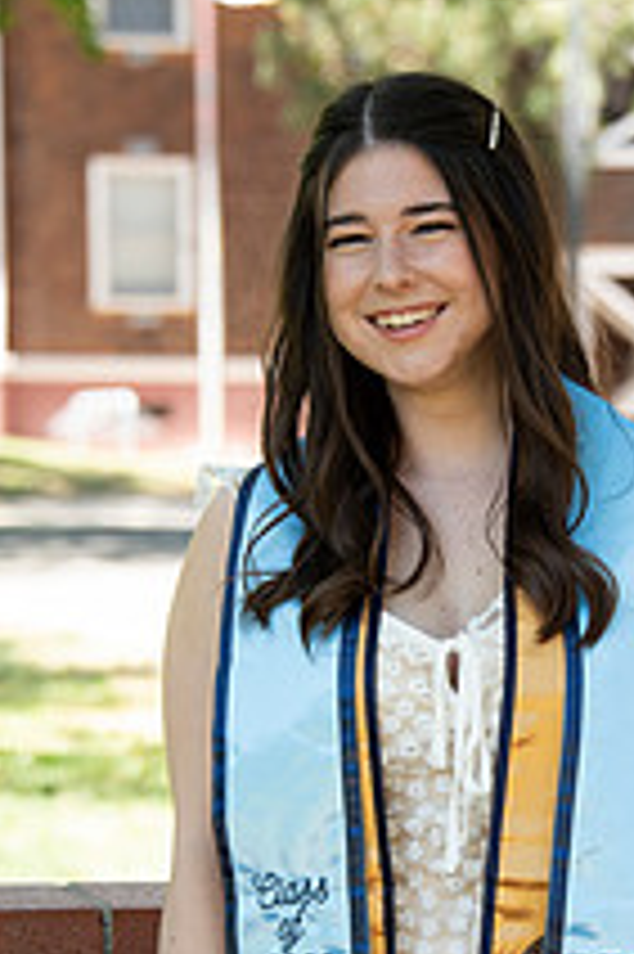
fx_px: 5900
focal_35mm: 223
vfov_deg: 9.2
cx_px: 490
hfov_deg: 6.1
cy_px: 652
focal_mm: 105
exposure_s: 1/320
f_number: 5.6
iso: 640
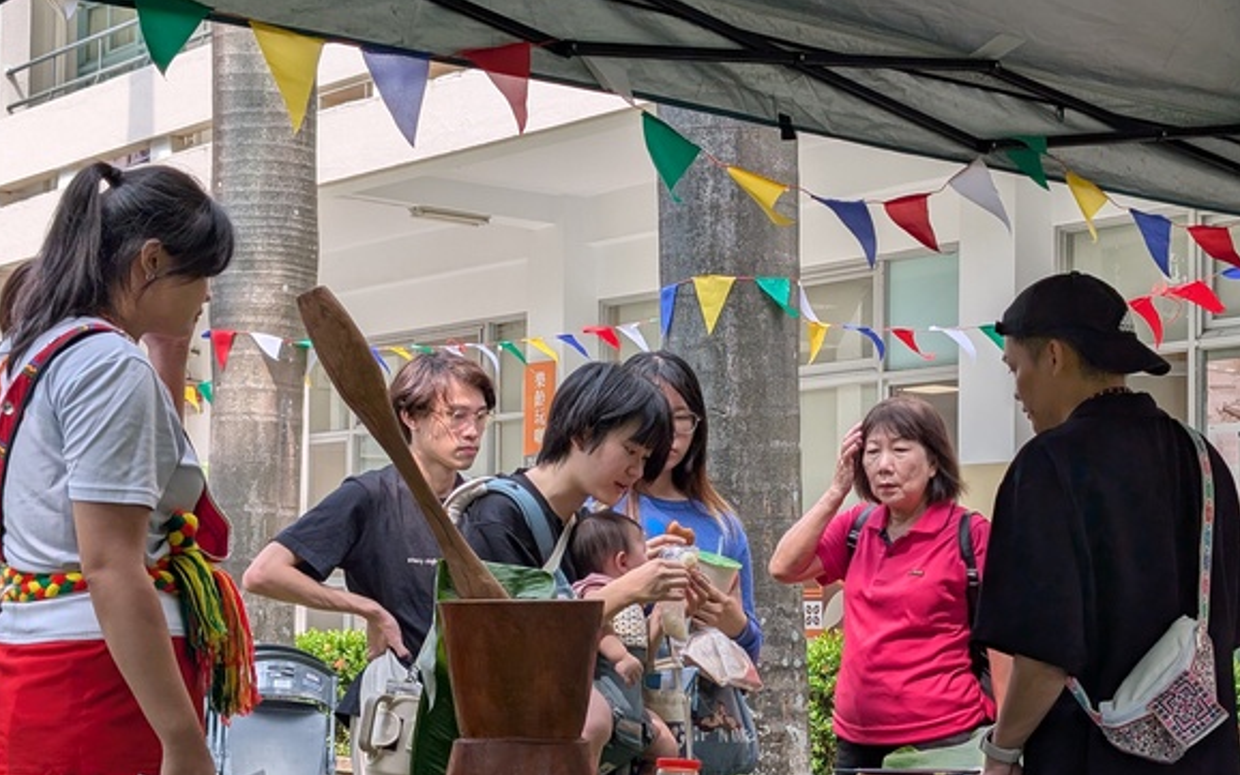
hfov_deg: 32.5
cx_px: 656
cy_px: 471
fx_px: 2129
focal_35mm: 63
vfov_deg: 20.6
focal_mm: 6.9
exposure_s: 1/362
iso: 20
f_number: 1.68
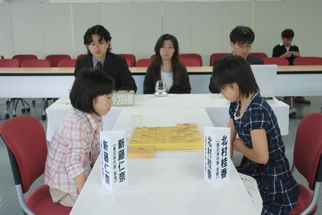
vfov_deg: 29.0
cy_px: 108
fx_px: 416
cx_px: 161
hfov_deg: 42.3
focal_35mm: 46
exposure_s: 1/40
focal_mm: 31
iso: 200
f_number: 4
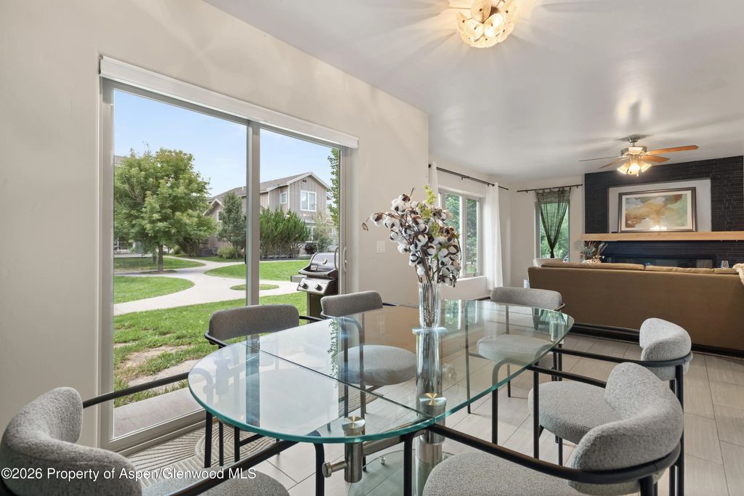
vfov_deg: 70.5
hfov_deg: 93.3
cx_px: 372
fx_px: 351
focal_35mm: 17
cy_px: 248
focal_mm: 17
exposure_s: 1/15
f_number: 7.1
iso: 640
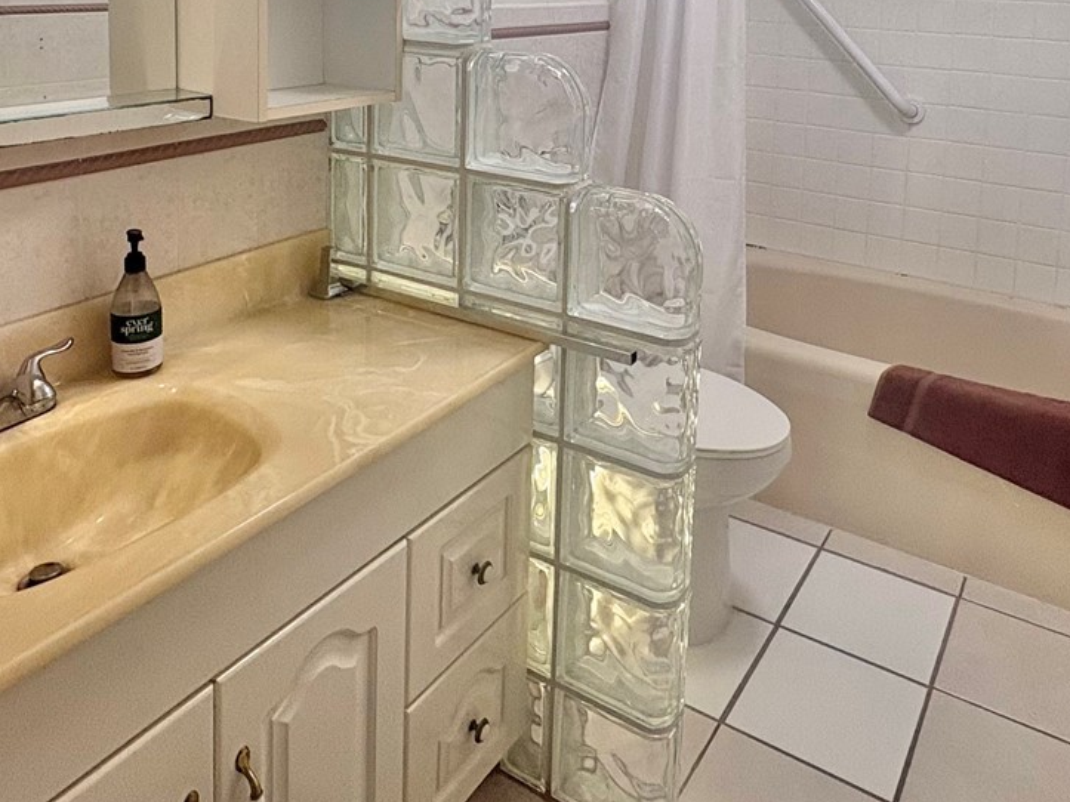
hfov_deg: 58.3
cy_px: 64
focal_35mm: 31
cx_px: 567
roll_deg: -1.0
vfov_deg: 41.4
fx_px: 958
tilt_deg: -5.4
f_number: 2.2
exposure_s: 1/120
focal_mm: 2.22
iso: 125
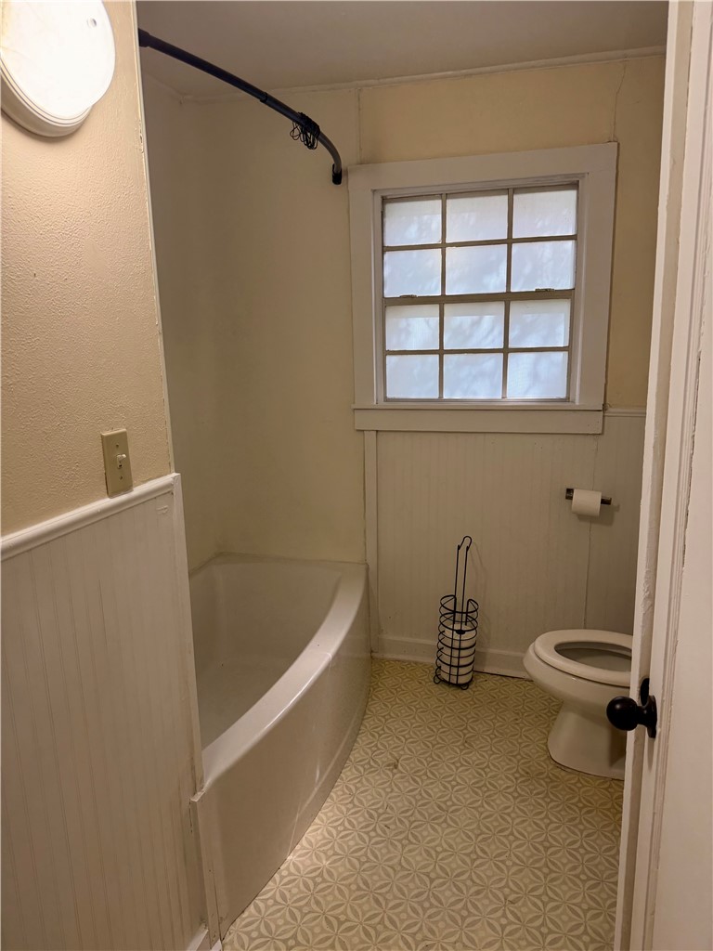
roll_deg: +1.7
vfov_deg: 71.6
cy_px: 476
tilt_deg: -11.7
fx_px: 659
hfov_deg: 56.8
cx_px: 356
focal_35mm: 24
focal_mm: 6.76
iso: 160
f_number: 1.78
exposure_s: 1/120
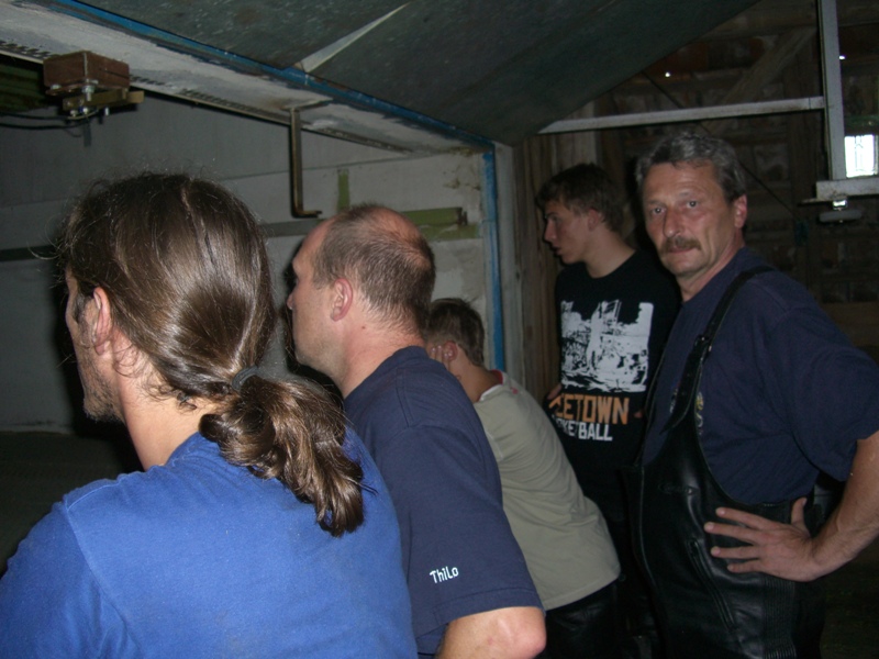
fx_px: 965
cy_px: 330
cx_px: 440
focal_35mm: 38
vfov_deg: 37.7
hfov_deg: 49.0
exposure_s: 1/60
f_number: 2.8
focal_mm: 7.9
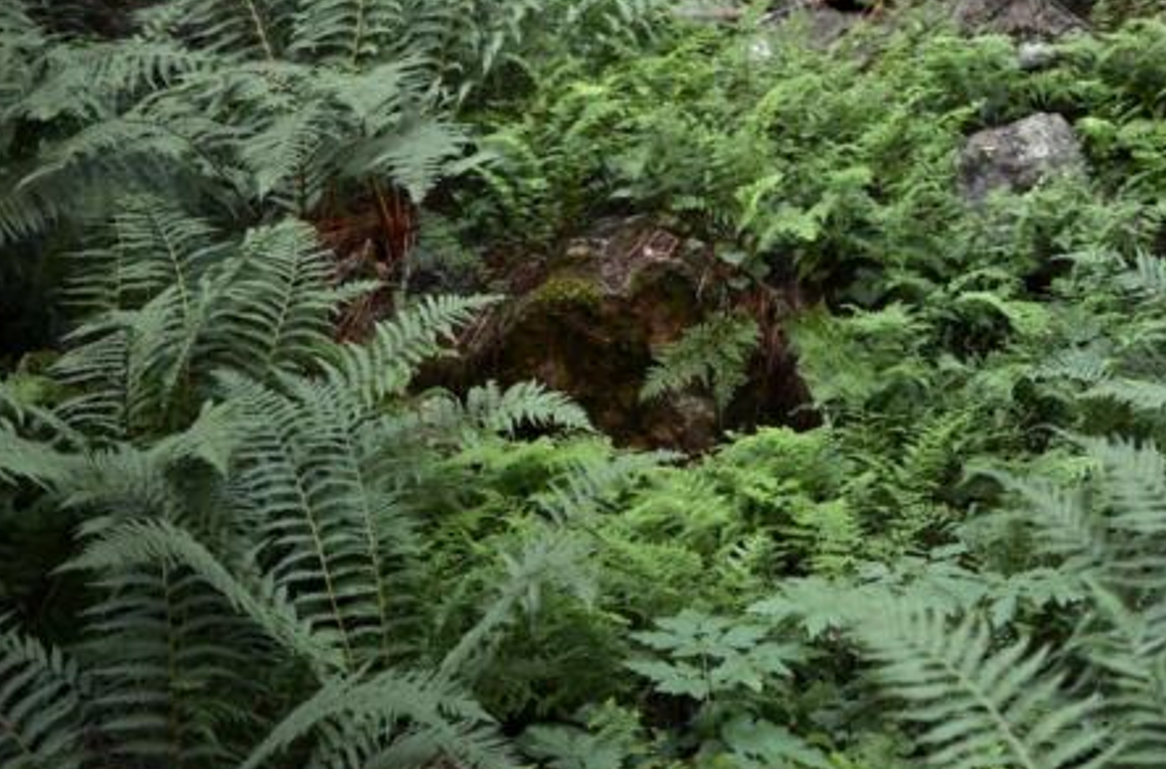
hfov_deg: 26.6
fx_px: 2445
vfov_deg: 17.9
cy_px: 353
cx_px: 798
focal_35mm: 76
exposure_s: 1/30
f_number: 1.8
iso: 100
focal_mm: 35
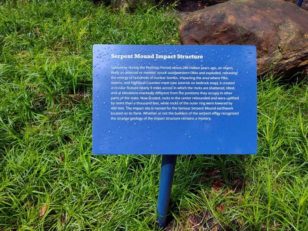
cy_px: 116
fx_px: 205
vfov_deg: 58.9
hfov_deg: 73.9
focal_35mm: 23
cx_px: 154
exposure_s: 1/552
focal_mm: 5.56
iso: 100
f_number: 1.8
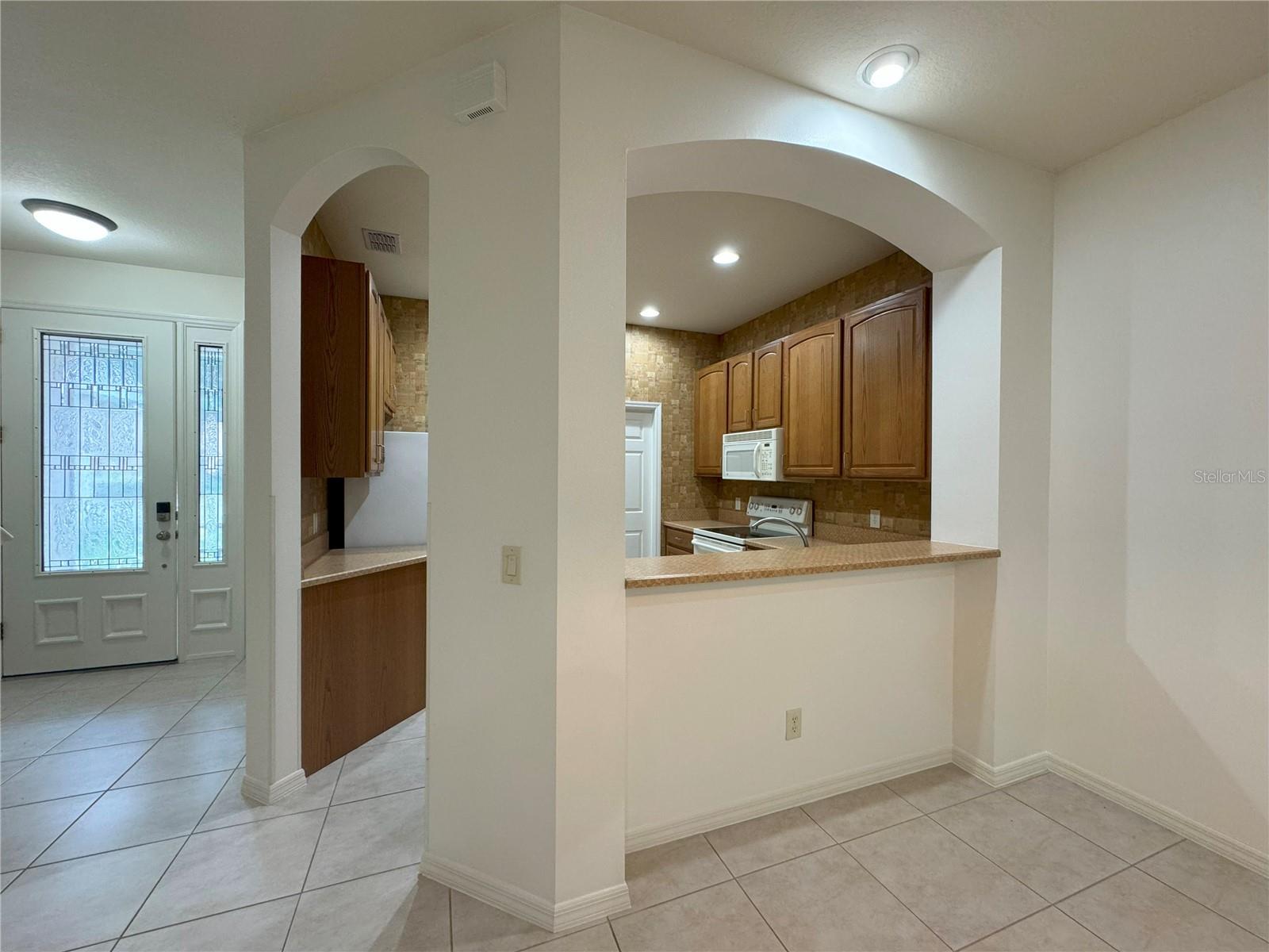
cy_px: 476
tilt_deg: -0.8
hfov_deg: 102.1
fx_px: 513
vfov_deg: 85.7
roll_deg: -1.0
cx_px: 634
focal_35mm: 14
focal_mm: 2.22
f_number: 2.2
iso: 200
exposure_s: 1/60
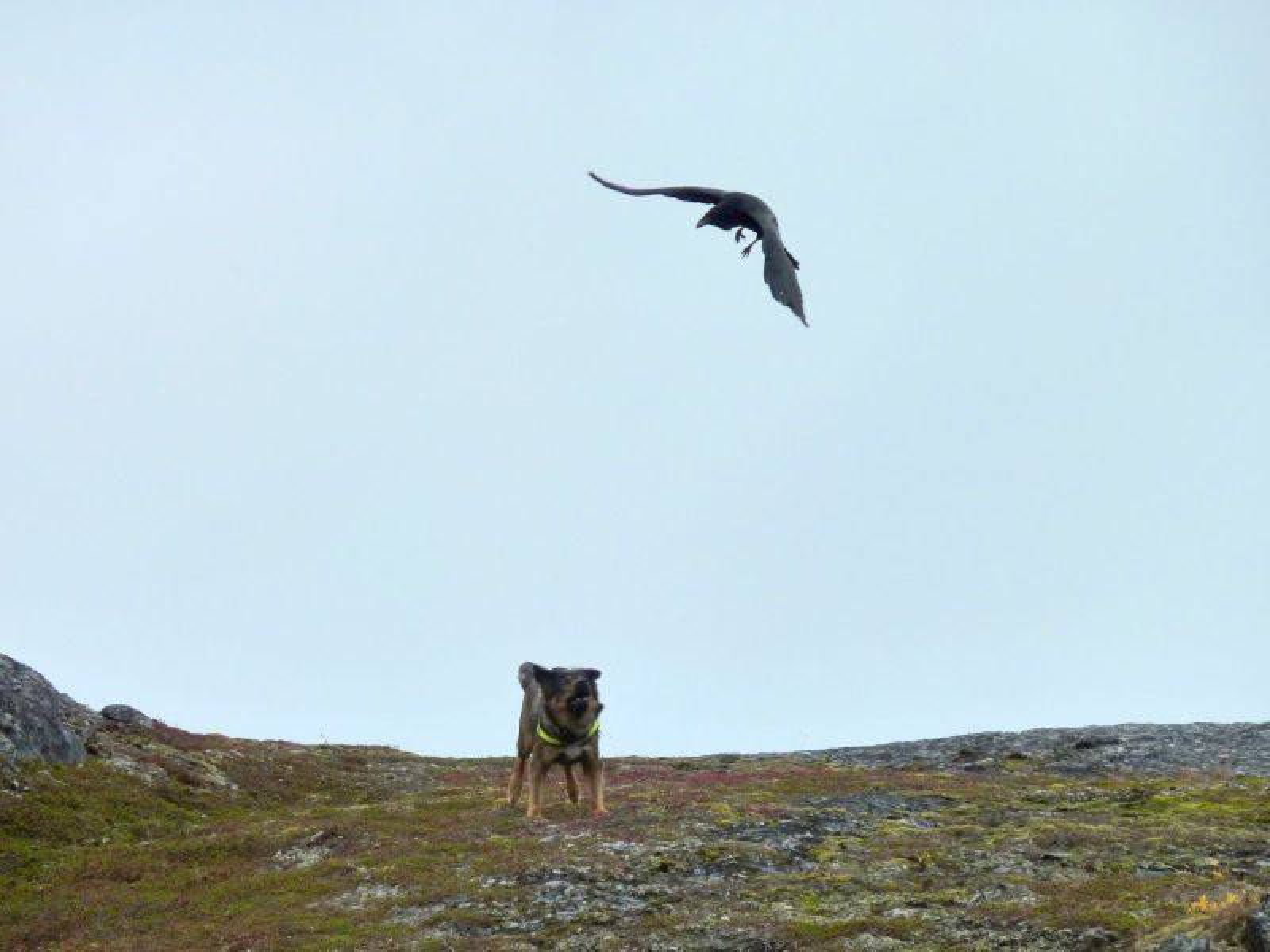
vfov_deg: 7.6
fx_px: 7191
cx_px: 635
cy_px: 476
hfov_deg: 10.1
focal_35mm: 196
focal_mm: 32.1
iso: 125
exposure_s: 1/500
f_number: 5.6
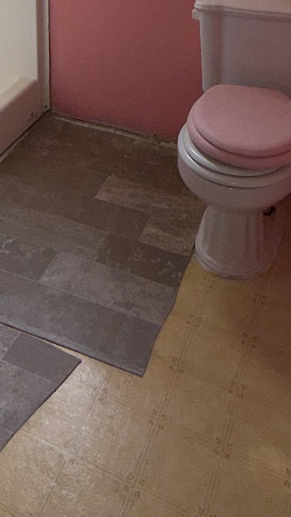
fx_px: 604
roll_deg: -0.7
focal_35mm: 44
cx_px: 103
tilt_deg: -12.9
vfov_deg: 38.4
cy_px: -52
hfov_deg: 27.0
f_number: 2.2
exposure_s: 1/122
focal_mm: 2.22
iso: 16
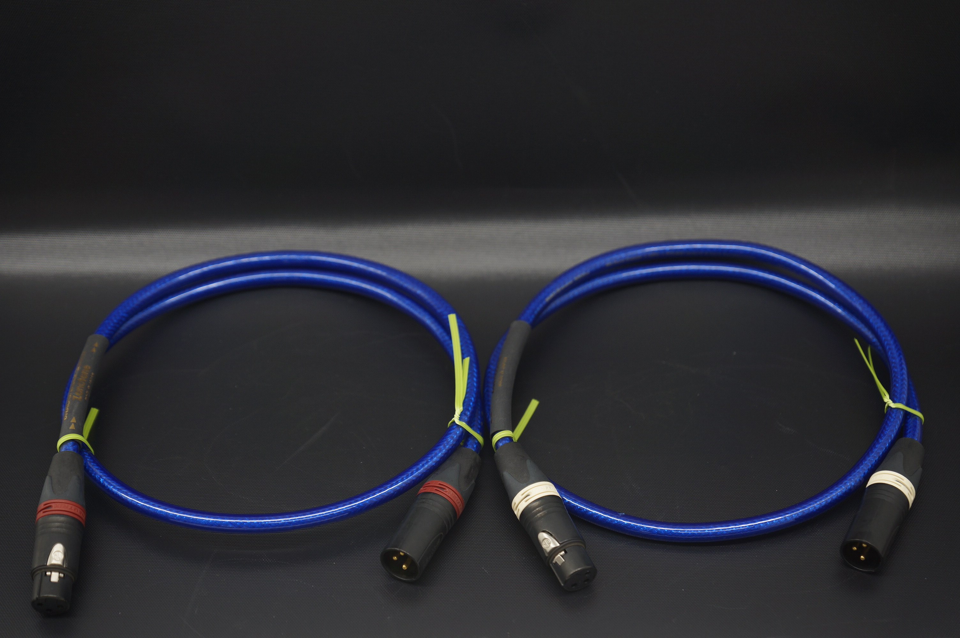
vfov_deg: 18.1
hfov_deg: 27.0
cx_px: 480
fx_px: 1998
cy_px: 319
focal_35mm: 75
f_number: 3.2
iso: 100
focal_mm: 50
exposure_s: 1/100
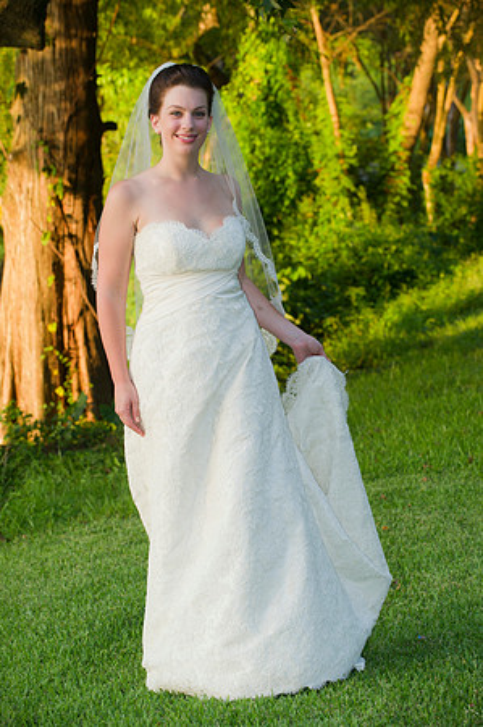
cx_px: 242
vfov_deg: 18.6
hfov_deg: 12.4
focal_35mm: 110
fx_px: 2219
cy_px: 364
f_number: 5.6
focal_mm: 110
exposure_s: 1/125
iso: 400
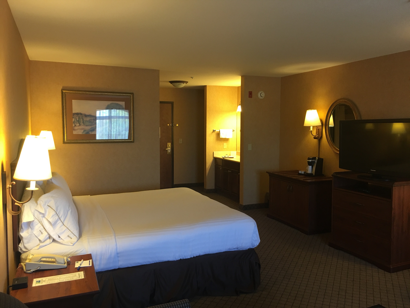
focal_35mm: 29
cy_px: 154
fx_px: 343
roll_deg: -1.8
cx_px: 205
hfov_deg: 61.7
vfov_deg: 48.2
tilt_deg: -2.4
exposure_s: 1/15
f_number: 2.2
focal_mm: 4.15
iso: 40
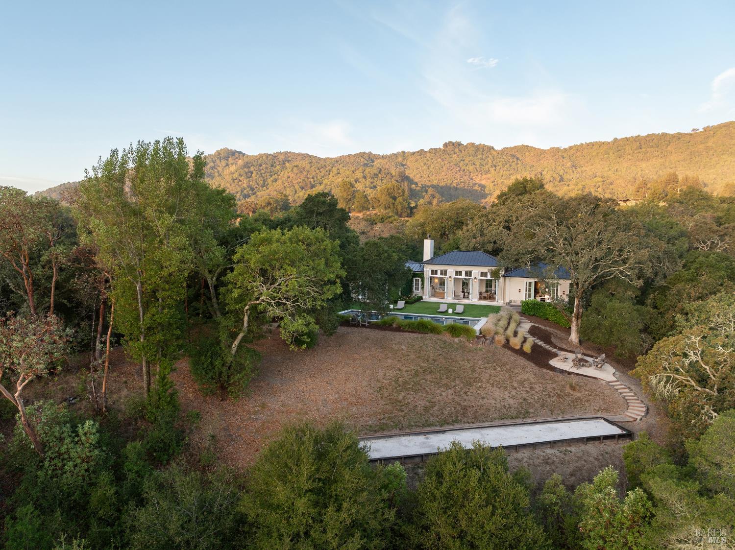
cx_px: 368
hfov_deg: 71.6
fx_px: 509
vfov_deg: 56.8
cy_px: 275
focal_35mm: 24
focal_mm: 12.29
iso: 100
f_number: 3.5
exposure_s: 1/100
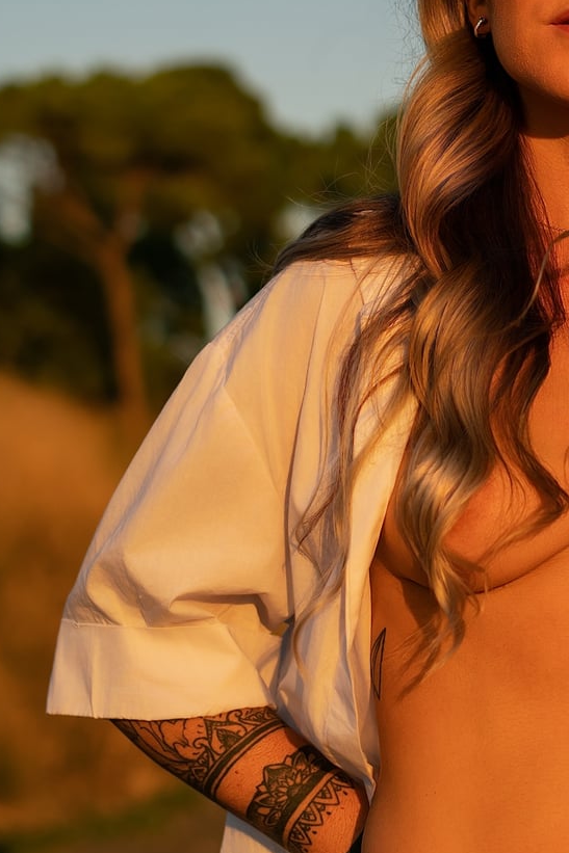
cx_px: 469
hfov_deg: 11.7
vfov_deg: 17.4
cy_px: 204
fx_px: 2775
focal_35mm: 117
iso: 100
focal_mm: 50
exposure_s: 1/1600
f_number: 2.8
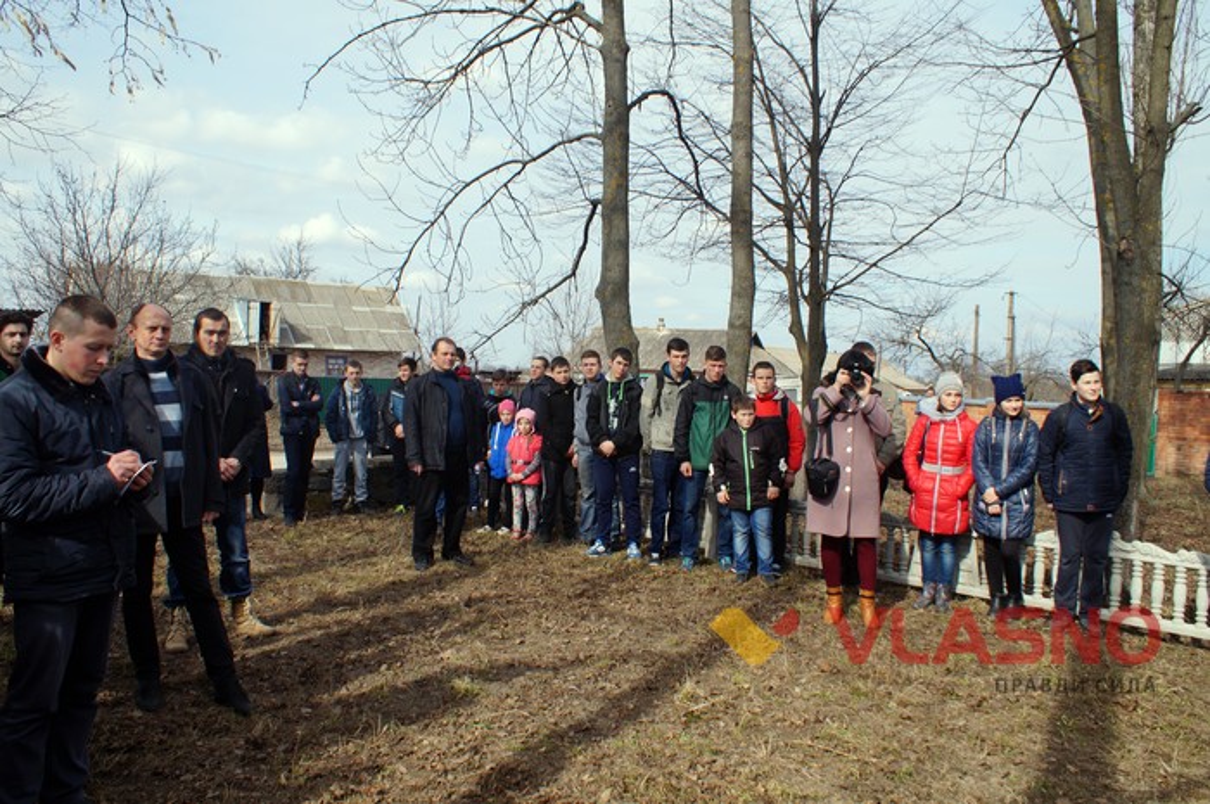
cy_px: 402
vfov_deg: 43.5
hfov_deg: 62.0
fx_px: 1007
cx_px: 605
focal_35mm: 30
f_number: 9
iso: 100
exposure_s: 1/125
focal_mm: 20
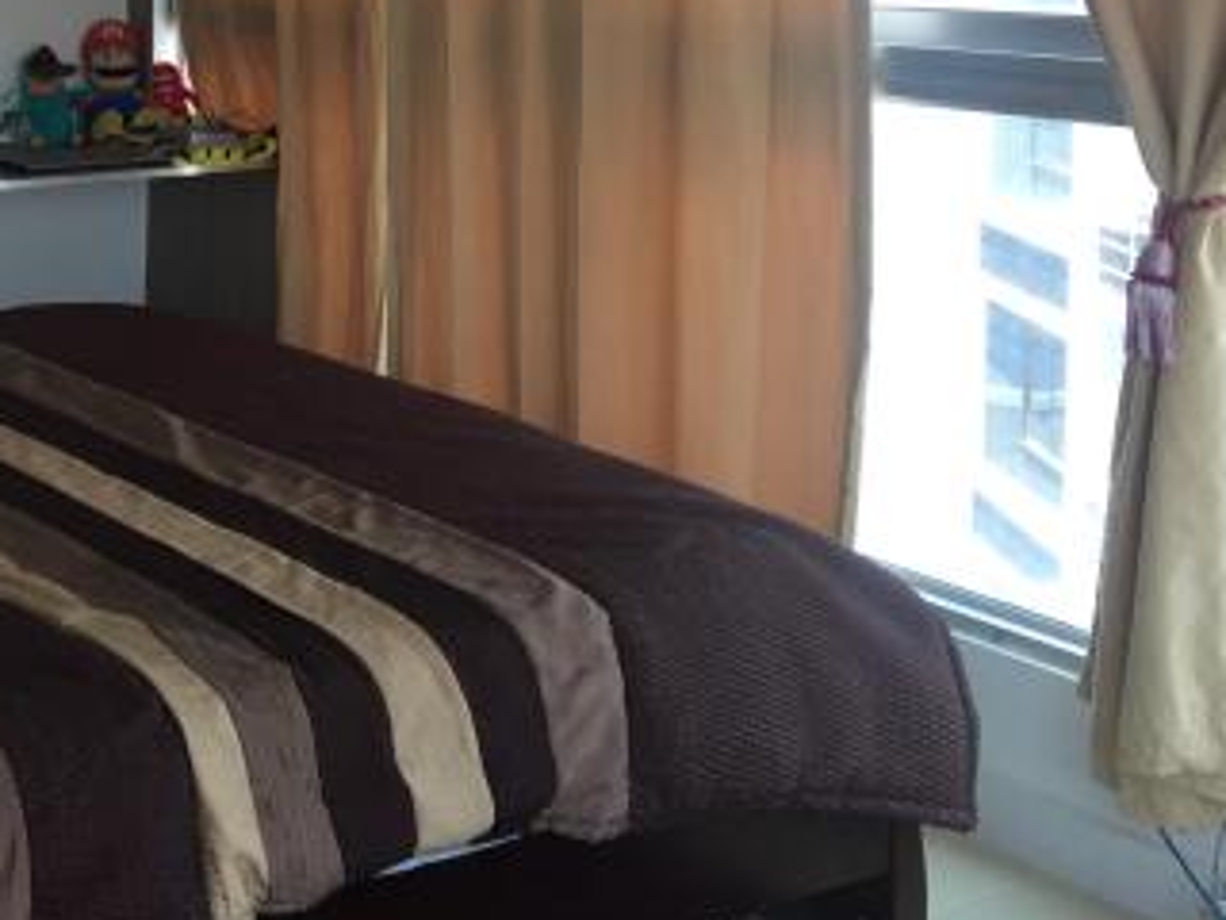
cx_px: 31
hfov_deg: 31.1
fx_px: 2054
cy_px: 73
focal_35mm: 58
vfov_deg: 24.4
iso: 50
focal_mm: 4.15
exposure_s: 1/120
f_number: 2.2
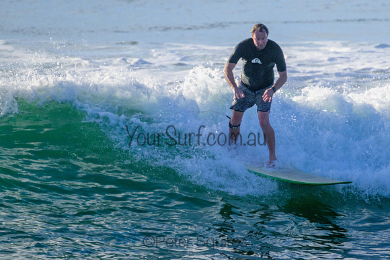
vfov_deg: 1.3
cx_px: 267
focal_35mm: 1094
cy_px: 120
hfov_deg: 1.9
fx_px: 11851
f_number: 11
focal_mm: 800
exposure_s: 1/2000
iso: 900
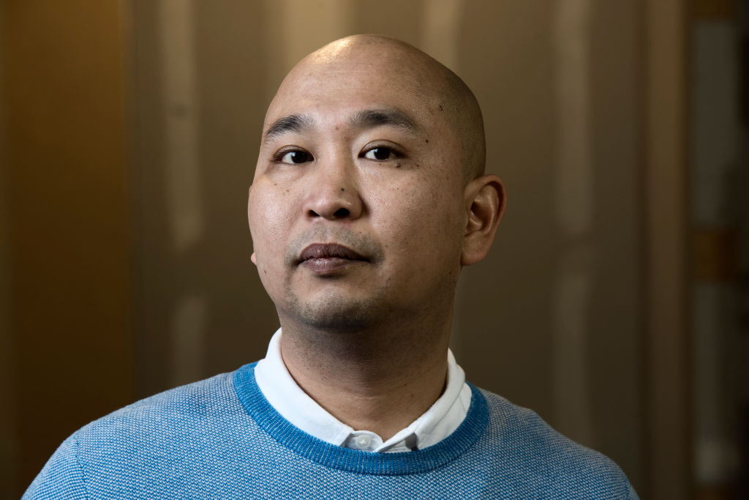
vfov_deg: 10.2
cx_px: 374
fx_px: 2809
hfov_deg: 15.2
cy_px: 250
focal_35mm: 135
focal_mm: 135
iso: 400
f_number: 8
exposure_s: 1/30
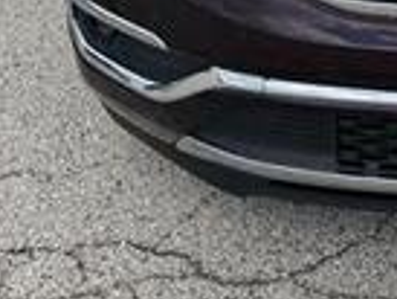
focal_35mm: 88
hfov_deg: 20.4
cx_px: 513
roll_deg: -2.2
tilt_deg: -9.9
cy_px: -197
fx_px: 1010
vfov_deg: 15.1
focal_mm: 6.76
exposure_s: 1/2833
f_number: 1.78
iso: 80
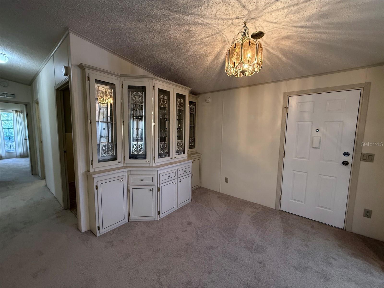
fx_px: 155
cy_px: 144
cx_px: 192
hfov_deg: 102.1
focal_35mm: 14
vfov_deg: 85.7
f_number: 2.2
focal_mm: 2.22
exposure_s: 1/120
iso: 400
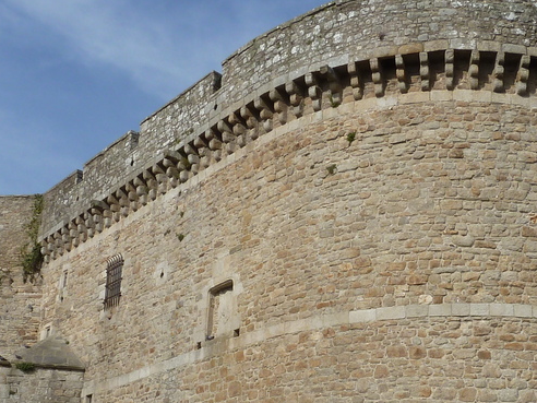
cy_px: 316
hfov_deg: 31.6
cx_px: 313
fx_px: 946
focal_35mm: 61
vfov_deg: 23.7
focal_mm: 4.1
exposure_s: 1/400
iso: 80
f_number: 5.6
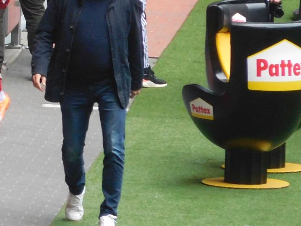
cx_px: -121
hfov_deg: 1.9
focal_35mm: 1039
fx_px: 9031
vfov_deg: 1.4
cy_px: 104
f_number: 6
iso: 400
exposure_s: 1/160
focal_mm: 62.4
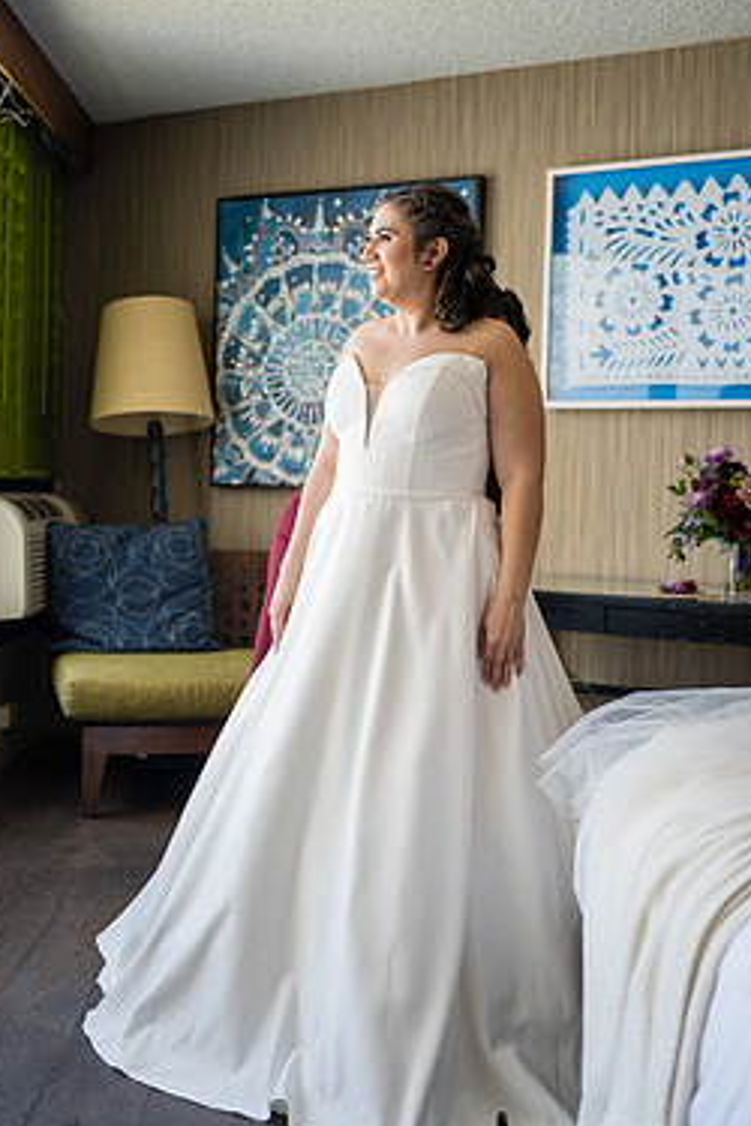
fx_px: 1314
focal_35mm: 42
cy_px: 537
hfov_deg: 31.9
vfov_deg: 46.4
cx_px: 357
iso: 250
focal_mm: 35
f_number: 1.8
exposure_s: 1/320
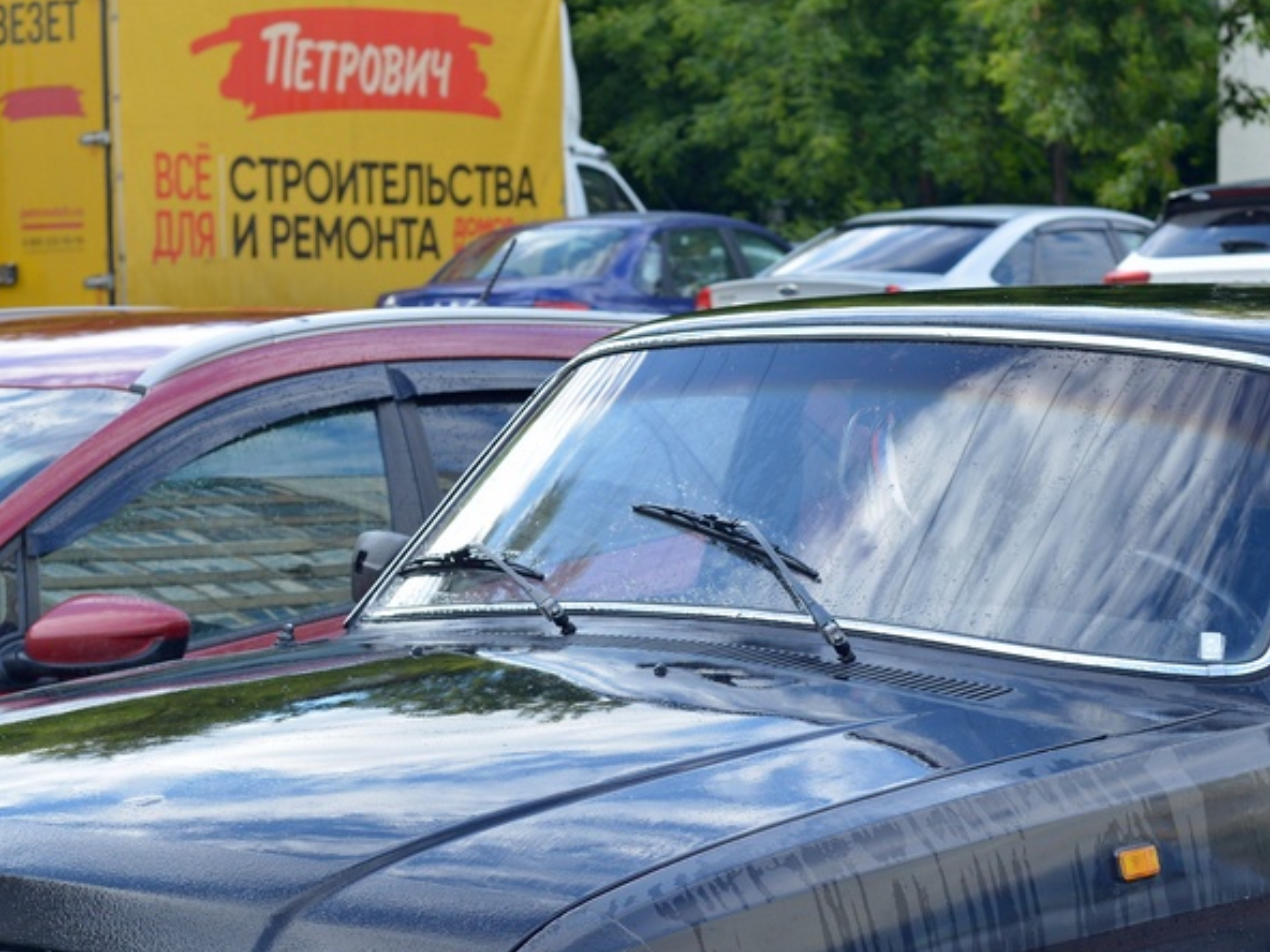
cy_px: 714
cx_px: 809
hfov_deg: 16.8
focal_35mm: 117
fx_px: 4293
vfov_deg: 12.6
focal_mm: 50
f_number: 5.6
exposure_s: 1/200
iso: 320
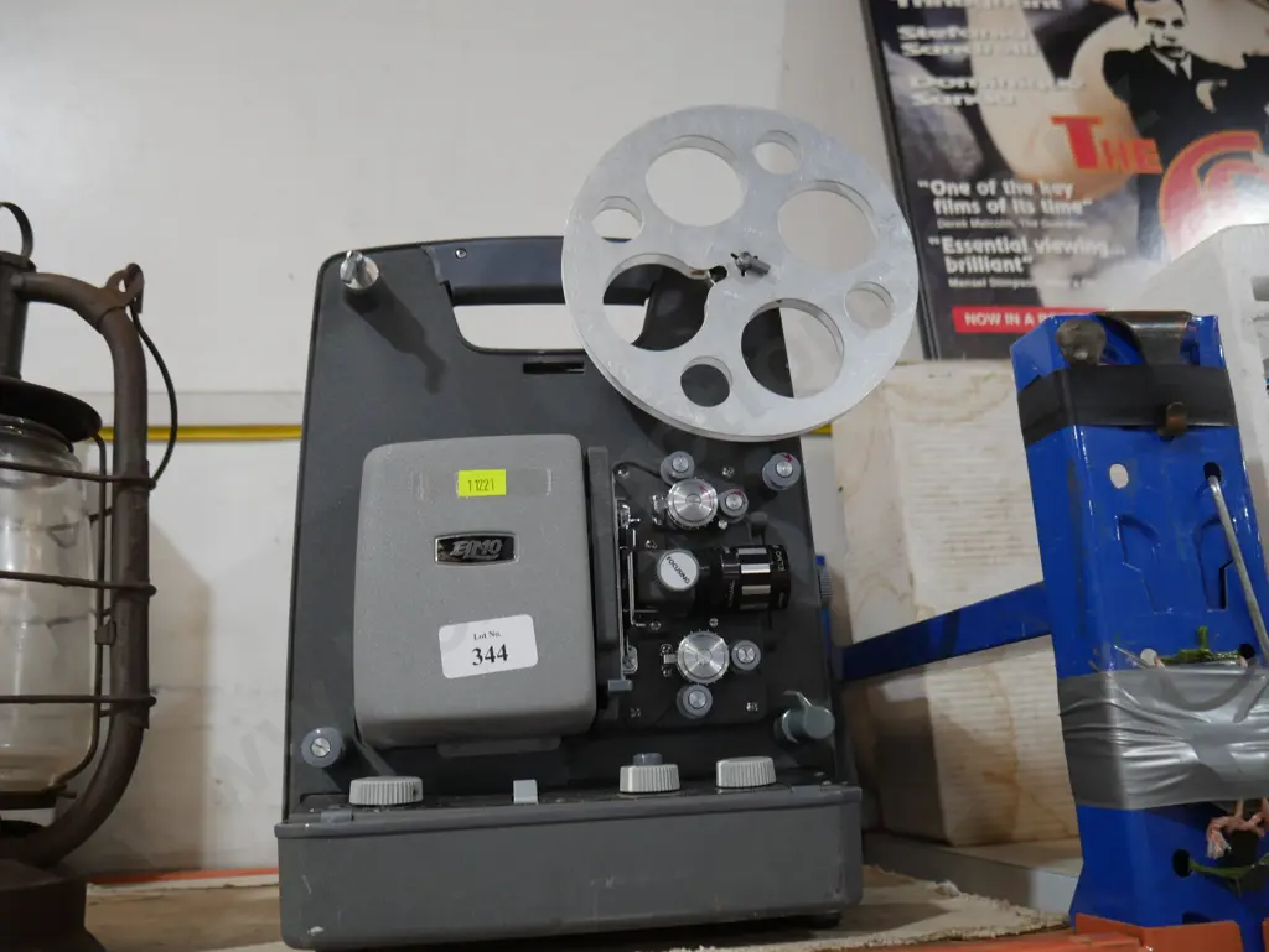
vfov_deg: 49.8
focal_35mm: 28
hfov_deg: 63.4
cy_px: 476
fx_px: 1027
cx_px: 634
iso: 640
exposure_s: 1/60
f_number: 3.5
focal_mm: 14
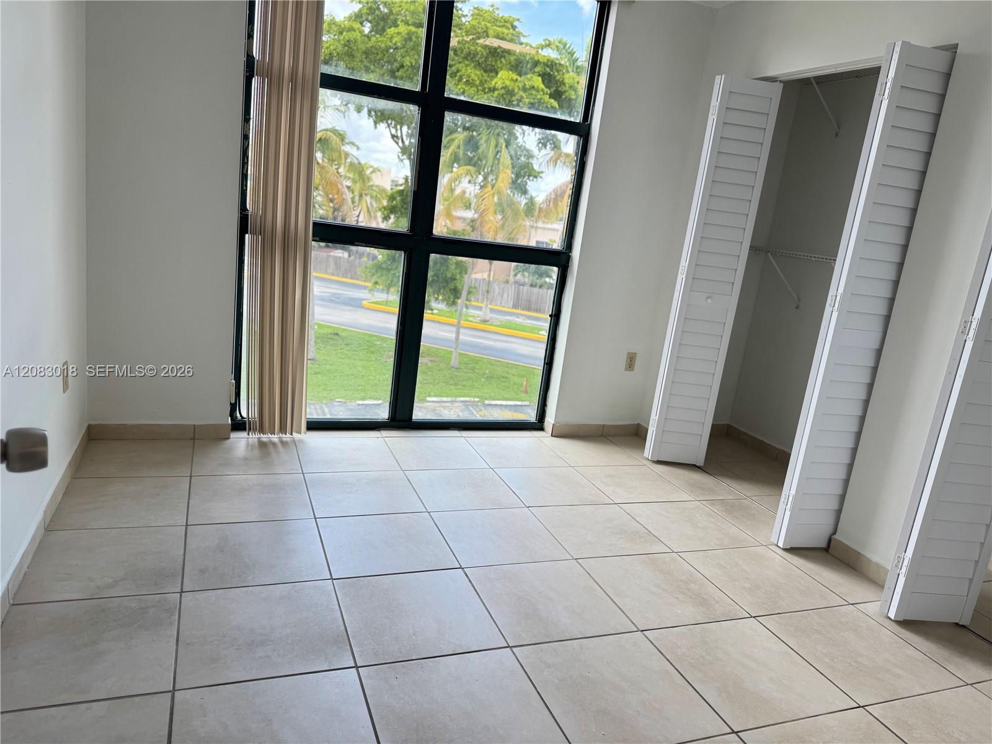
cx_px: 496
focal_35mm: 24
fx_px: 688
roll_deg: -7.2
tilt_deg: -13.4
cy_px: 372
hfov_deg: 71.6
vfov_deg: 56.8
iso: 80
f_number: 1.78
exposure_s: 1/262
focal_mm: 6.76
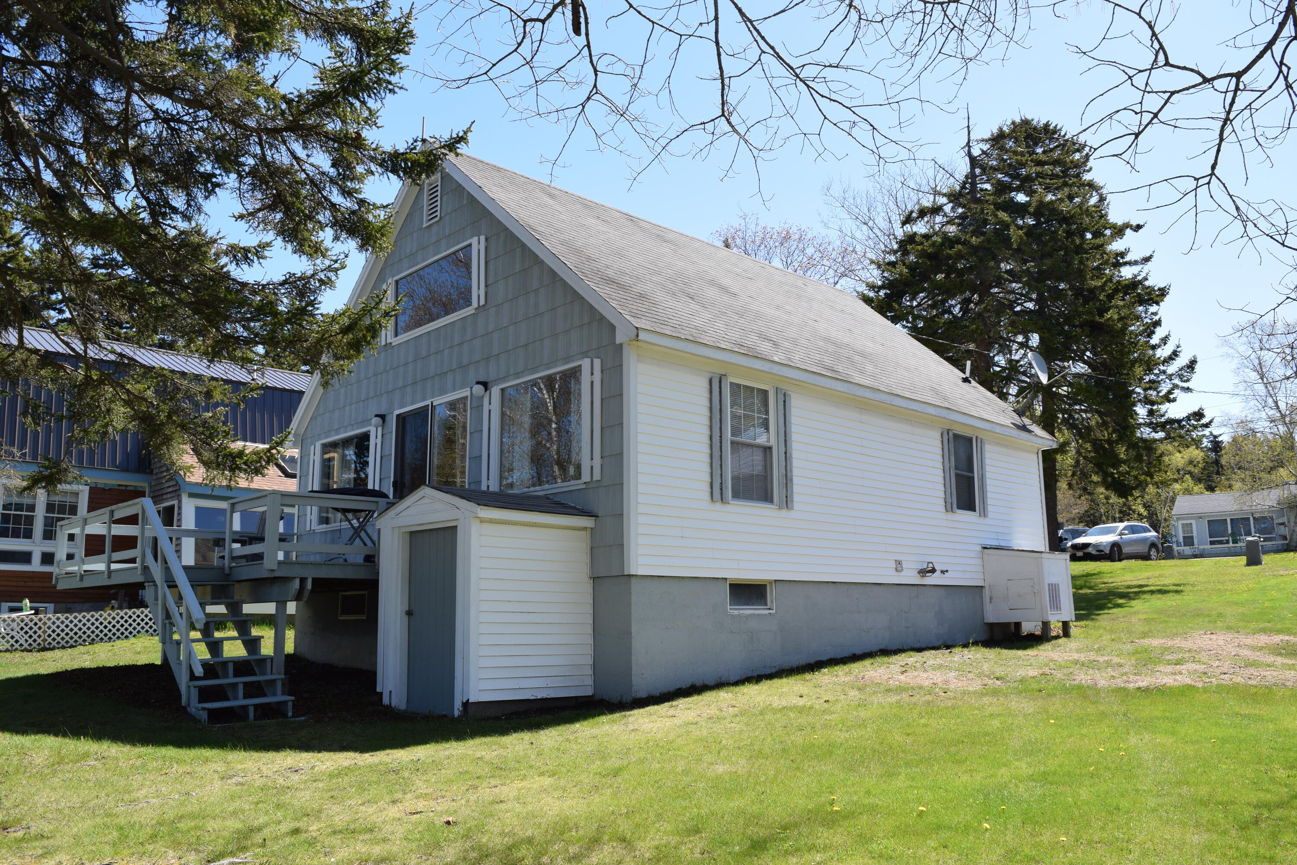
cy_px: 432
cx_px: 648
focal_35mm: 27
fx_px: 973
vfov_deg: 47.9
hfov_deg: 67.4
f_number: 8
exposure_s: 1/250
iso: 200
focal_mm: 18
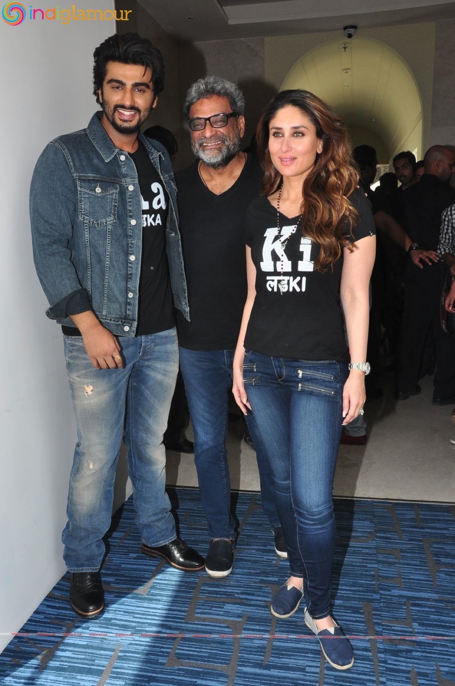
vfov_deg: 57.3
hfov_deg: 39.9
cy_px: 343
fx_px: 628
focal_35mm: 33
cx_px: 228
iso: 500
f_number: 13
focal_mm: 22
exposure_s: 1/125
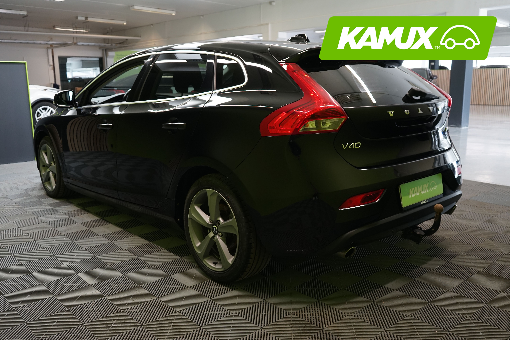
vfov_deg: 41.1
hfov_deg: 58.7
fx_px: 453
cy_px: 170
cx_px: 255
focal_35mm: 32
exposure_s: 1/30
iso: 800
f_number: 4.5
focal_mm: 32
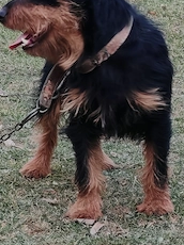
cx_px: 92
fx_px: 1569
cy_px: 56
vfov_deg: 8.9
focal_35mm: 221
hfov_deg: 6.7
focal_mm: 8.67
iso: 200
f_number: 2.4
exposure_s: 1/50
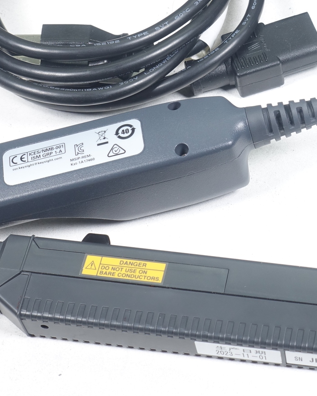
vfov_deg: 17.9
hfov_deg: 14.1
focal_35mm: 107
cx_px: 353
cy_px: 115
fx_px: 1255
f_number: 5.6
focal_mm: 18.1
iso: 125
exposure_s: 1/80
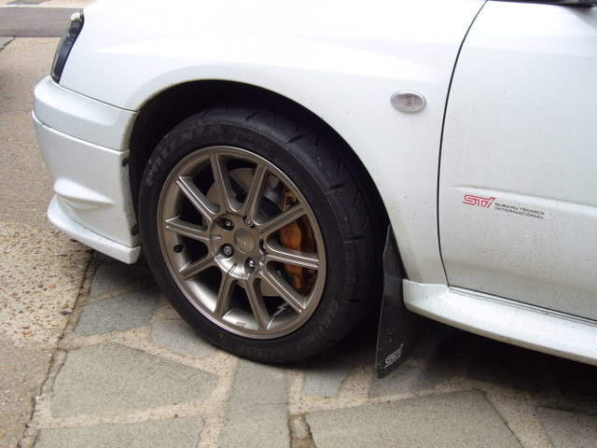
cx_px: 298
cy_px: 224
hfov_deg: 35.5
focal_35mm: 54
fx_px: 931
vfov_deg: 27.0
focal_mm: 8.8
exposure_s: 1/100
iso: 80
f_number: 3.8
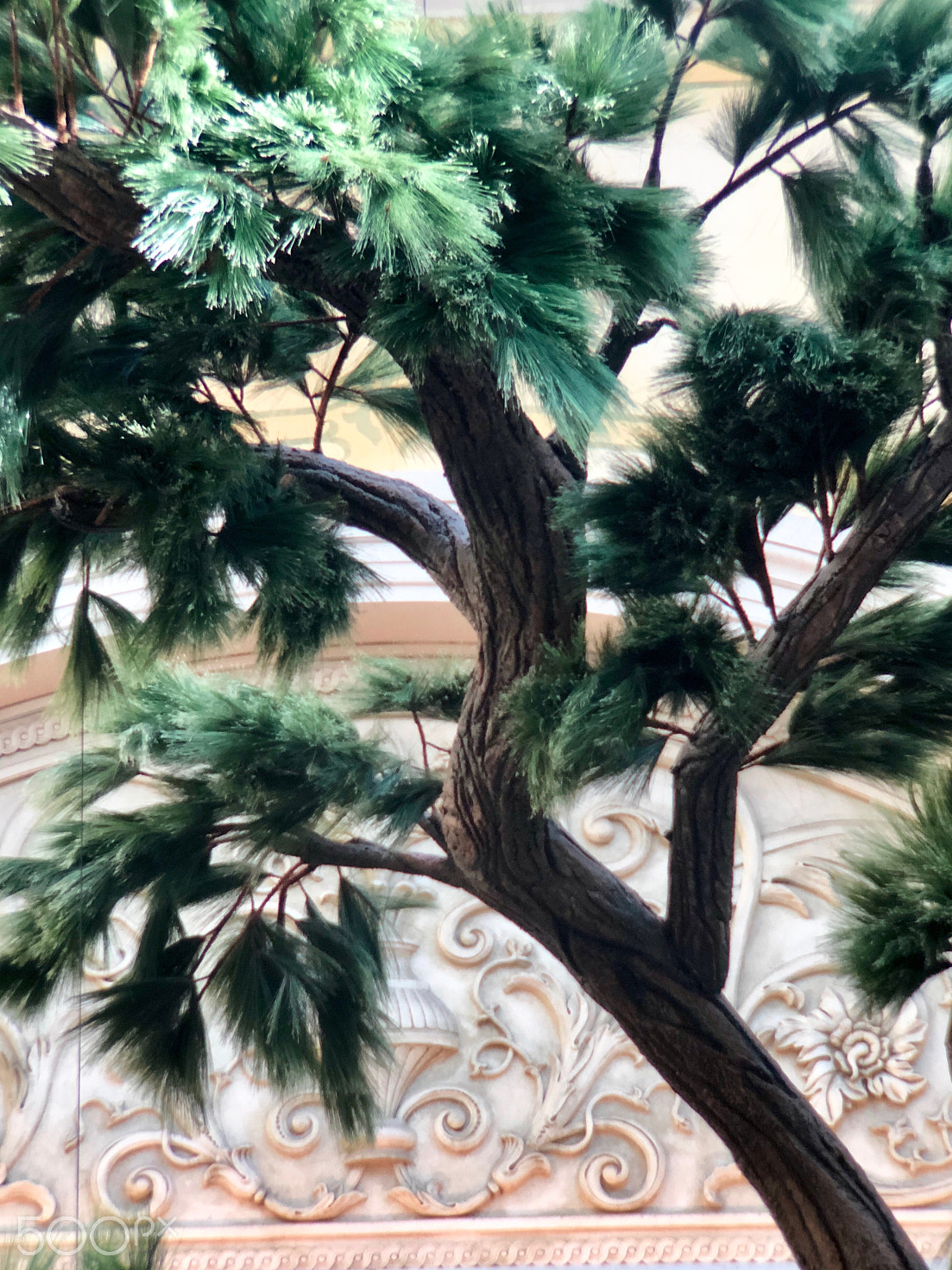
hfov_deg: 23.6
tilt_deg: +26.1
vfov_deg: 31.2
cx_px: 481
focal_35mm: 62
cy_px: 659
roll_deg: -0.3
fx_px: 2274
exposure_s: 1/50
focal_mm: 6.6
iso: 80
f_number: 2.8
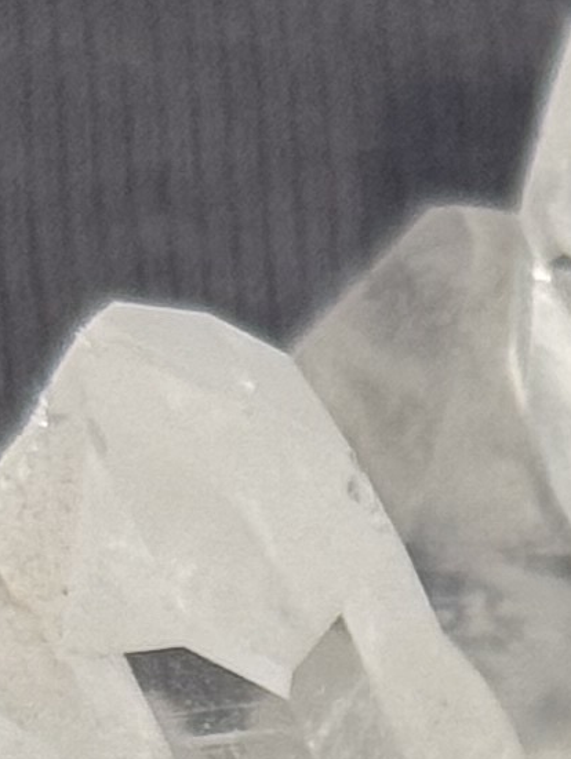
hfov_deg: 4.2
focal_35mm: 351
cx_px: 1330
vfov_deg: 5.4
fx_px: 7711
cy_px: 1978
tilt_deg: -57.0
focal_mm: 6.76
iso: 125
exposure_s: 1/60
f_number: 1.78
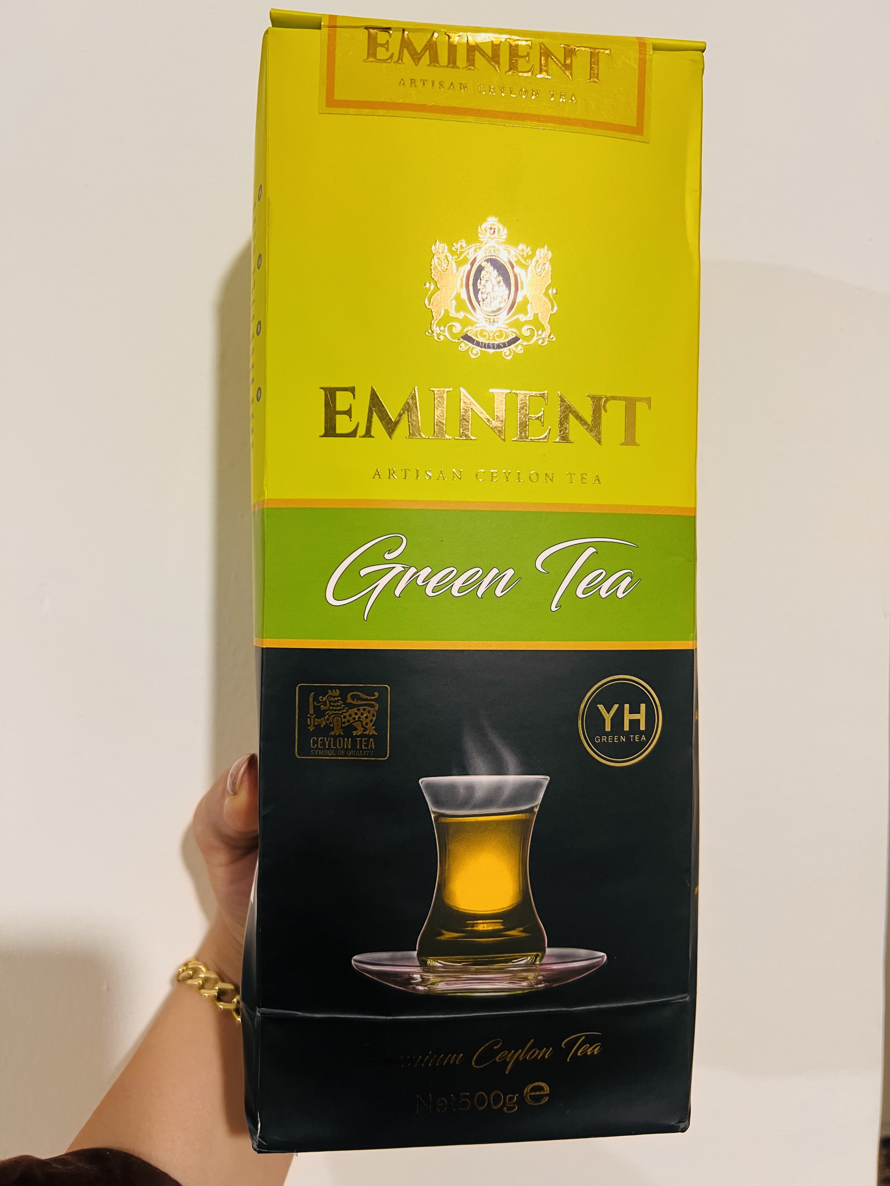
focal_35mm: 26
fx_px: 891
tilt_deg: -3.7
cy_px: 593
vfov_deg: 67.3
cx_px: 445
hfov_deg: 53.1
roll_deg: +2.0
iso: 100
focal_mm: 5.7
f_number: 1.5
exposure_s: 1/50
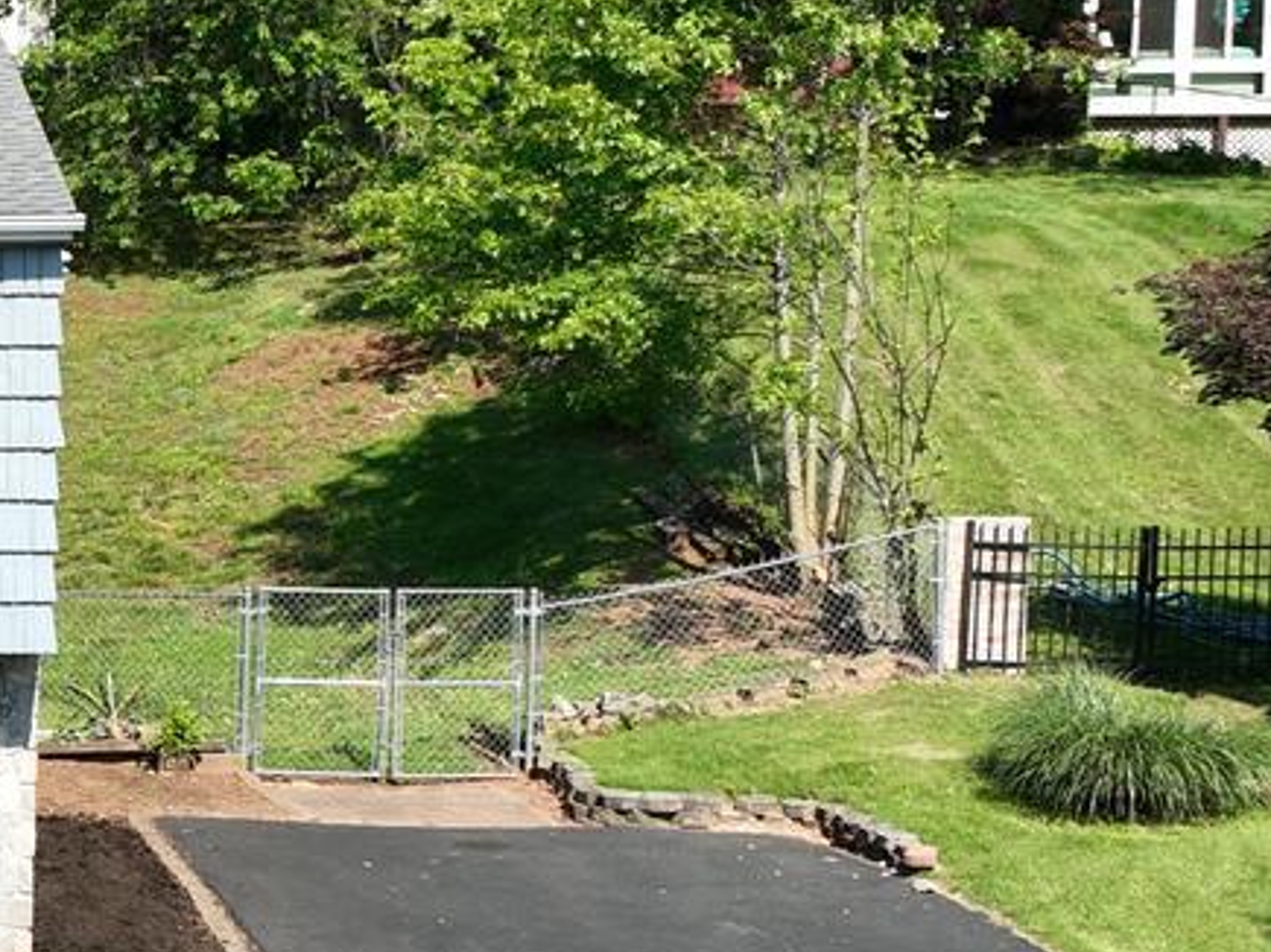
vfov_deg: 13.1
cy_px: 642
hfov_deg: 15.6
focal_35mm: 113
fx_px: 4148
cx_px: -806
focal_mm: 12.29
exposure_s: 1/1250
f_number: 2.8
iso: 100
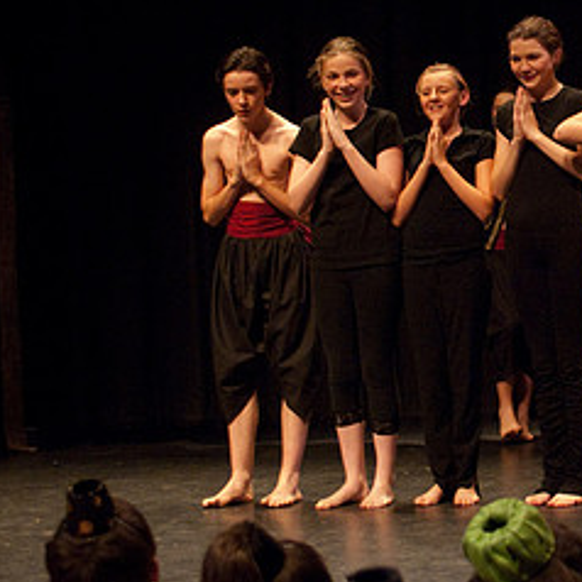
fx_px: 1655
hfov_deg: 18.9
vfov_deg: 19.8
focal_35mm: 87
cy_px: 157
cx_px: 680
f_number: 2.8
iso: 1000
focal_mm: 28
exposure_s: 1/125
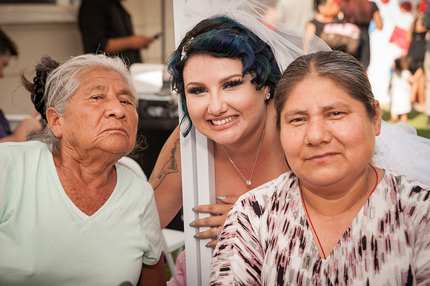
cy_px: 143
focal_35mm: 66
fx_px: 788
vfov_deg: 20.6
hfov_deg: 30.5
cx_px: 215
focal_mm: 66
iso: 200
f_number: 5
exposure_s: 1/500
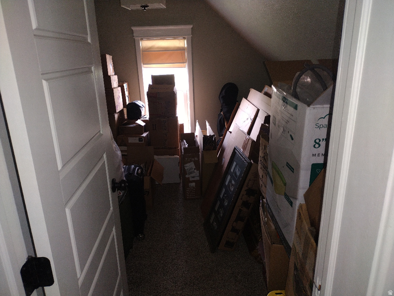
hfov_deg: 65.3
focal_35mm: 27
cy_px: 148
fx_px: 307
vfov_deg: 51.4
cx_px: 197
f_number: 1.7
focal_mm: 4.71
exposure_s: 1/40
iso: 228
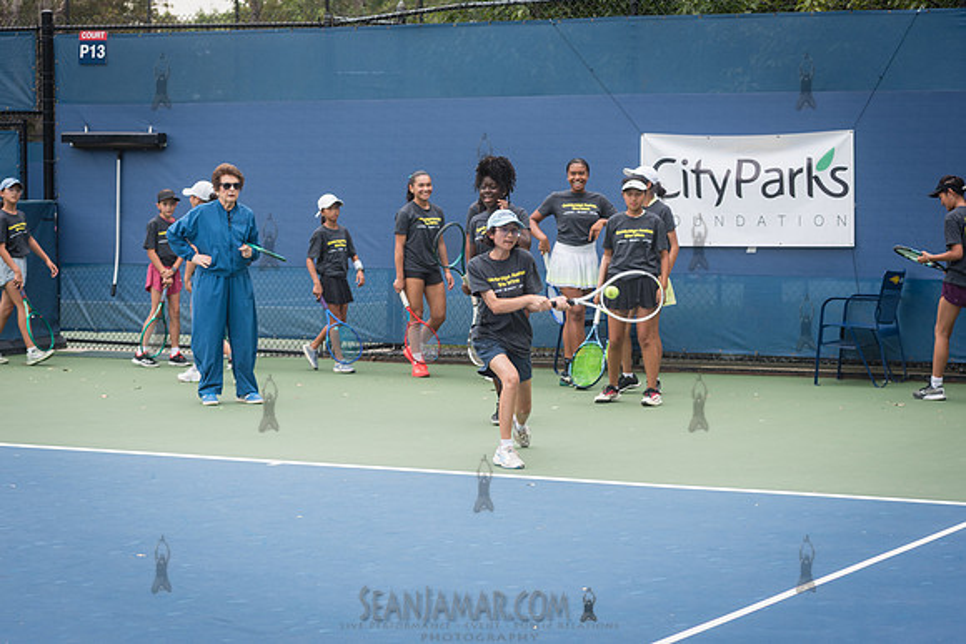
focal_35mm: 92
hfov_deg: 22.1
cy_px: 322
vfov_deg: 14.9
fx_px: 2469
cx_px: 483
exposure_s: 1/250
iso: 200
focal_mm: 92
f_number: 4.5
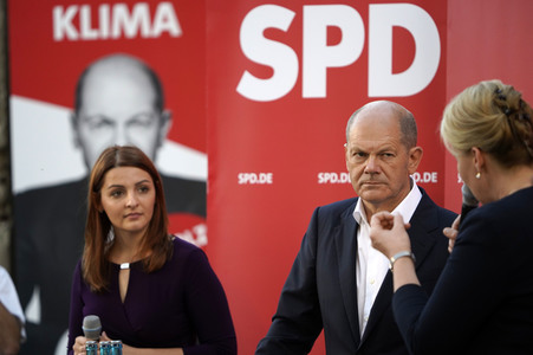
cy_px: 178
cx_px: 266
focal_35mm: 332
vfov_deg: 4.1
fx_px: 4912
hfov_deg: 6.2
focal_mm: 332
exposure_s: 1/320
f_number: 6.3
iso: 1600
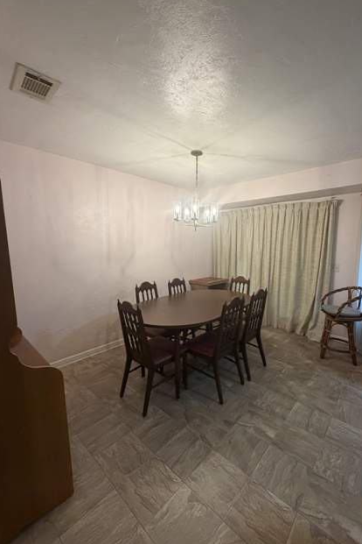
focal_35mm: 15
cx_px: 206
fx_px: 226
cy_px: 272
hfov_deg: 76.9
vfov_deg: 100.4
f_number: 2.2
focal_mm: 2.22
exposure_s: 1/60
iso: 320
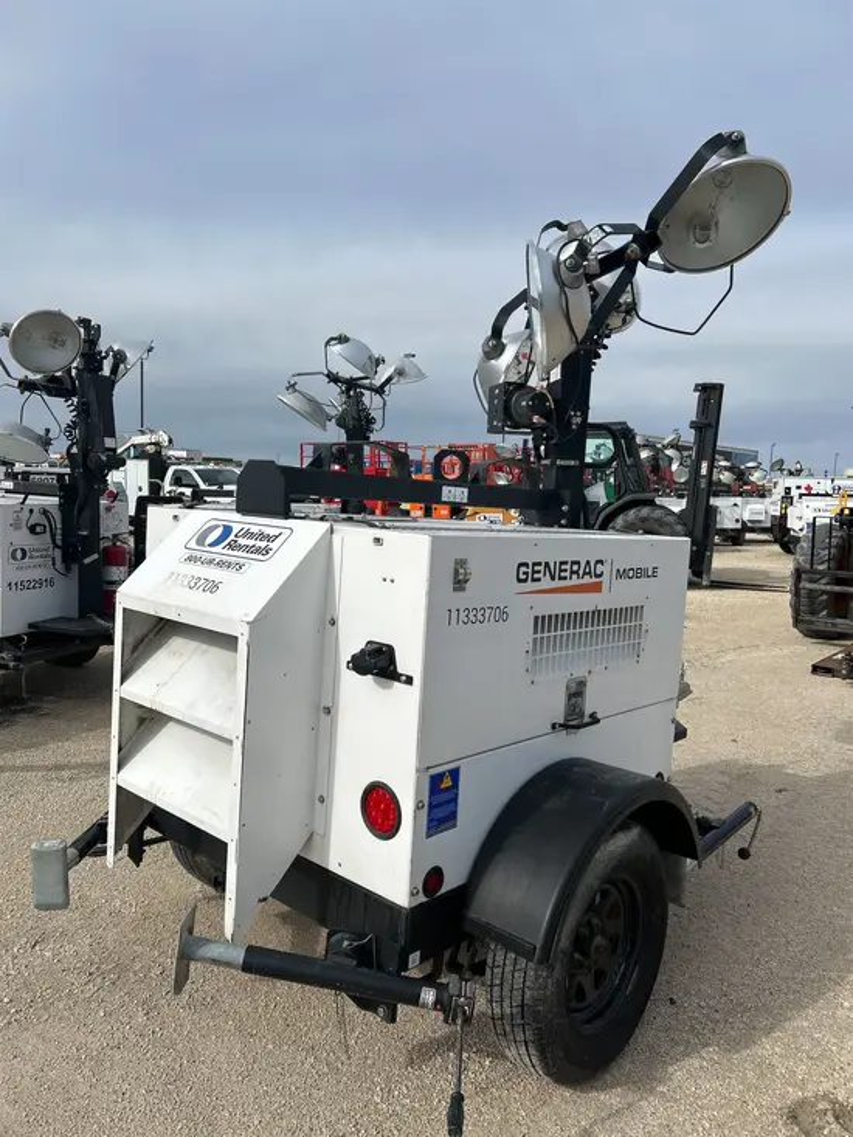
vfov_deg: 67.3
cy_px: 568
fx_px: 854
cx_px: 426
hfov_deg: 53.1
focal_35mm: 26
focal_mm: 5.7
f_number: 1.5
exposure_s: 1/6211
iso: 50
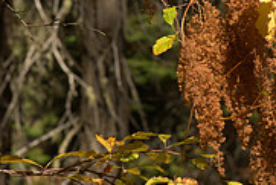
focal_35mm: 336
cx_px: 120
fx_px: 2578
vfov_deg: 4.1
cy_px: -89
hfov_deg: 6.1
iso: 400
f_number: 13
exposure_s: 1/160
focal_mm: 105
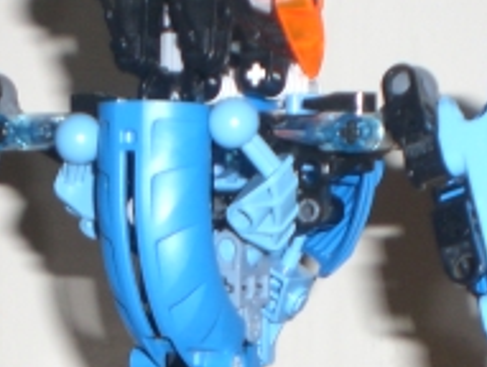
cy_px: 492
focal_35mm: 127
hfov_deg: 15.5
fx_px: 1790
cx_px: 278
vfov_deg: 11.4
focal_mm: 6.3
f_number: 3.1
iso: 100
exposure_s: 1/60
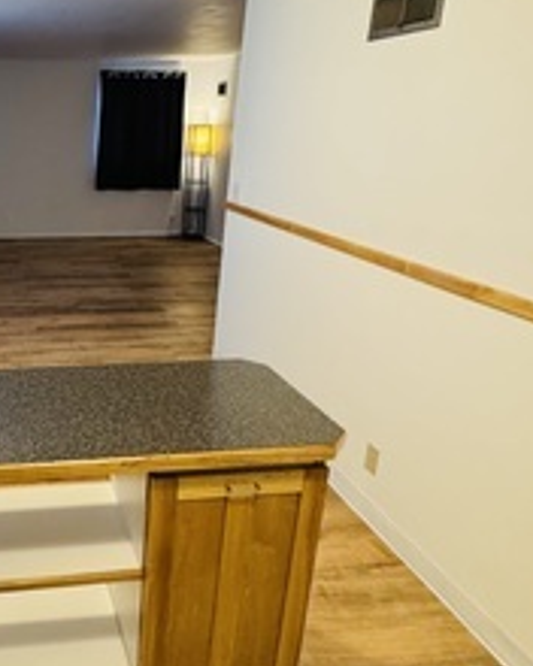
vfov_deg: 57.2
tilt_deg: -18.7
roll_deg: +0.4
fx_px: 611
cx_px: 44
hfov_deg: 42.8
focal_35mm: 31
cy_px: 324
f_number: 2.2
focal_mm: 2.22
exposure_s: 1/60
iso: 640
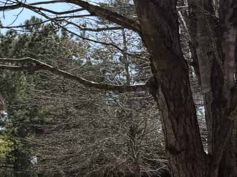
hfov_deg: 13.2
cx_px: -310
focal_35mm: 116
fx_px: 794
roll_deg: +1.4
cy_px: 99
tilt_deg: +11.1
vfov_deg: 12.8
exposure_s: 1/4673
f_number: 1.78
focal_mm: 6.76
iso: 80
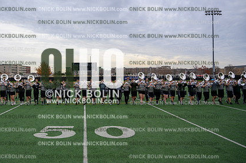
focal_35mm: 33
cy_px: 76
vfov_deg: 39.9
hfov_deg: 56.0
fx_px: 225
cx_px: 82
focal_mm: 24
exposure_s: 1/640
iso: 200
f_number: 4
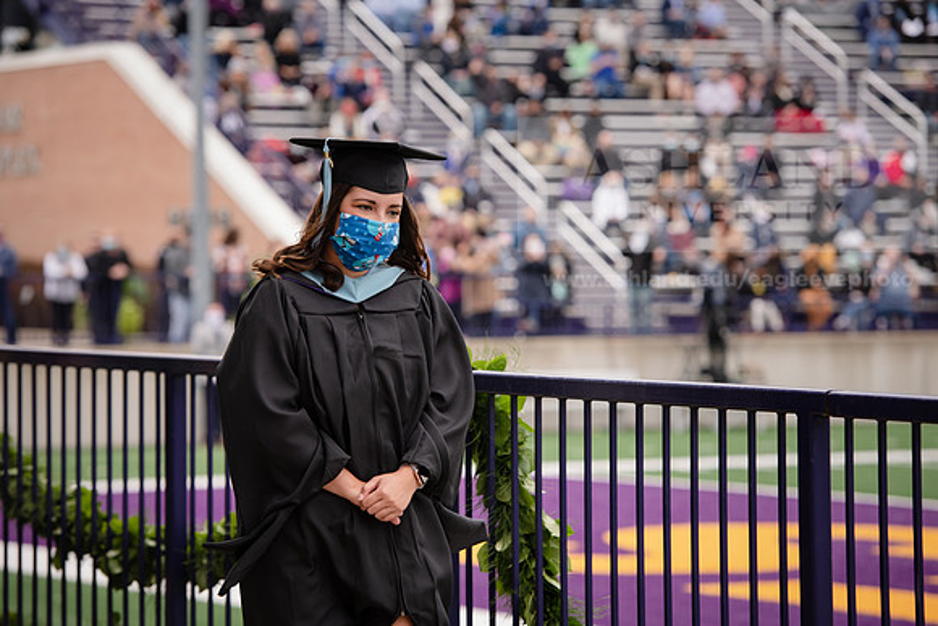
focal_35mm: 145
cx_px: 469
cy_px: 313
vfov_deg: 9.5
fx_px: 3779
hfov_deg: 14.2
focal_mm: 145
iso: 400
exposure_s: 1/640
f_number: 5
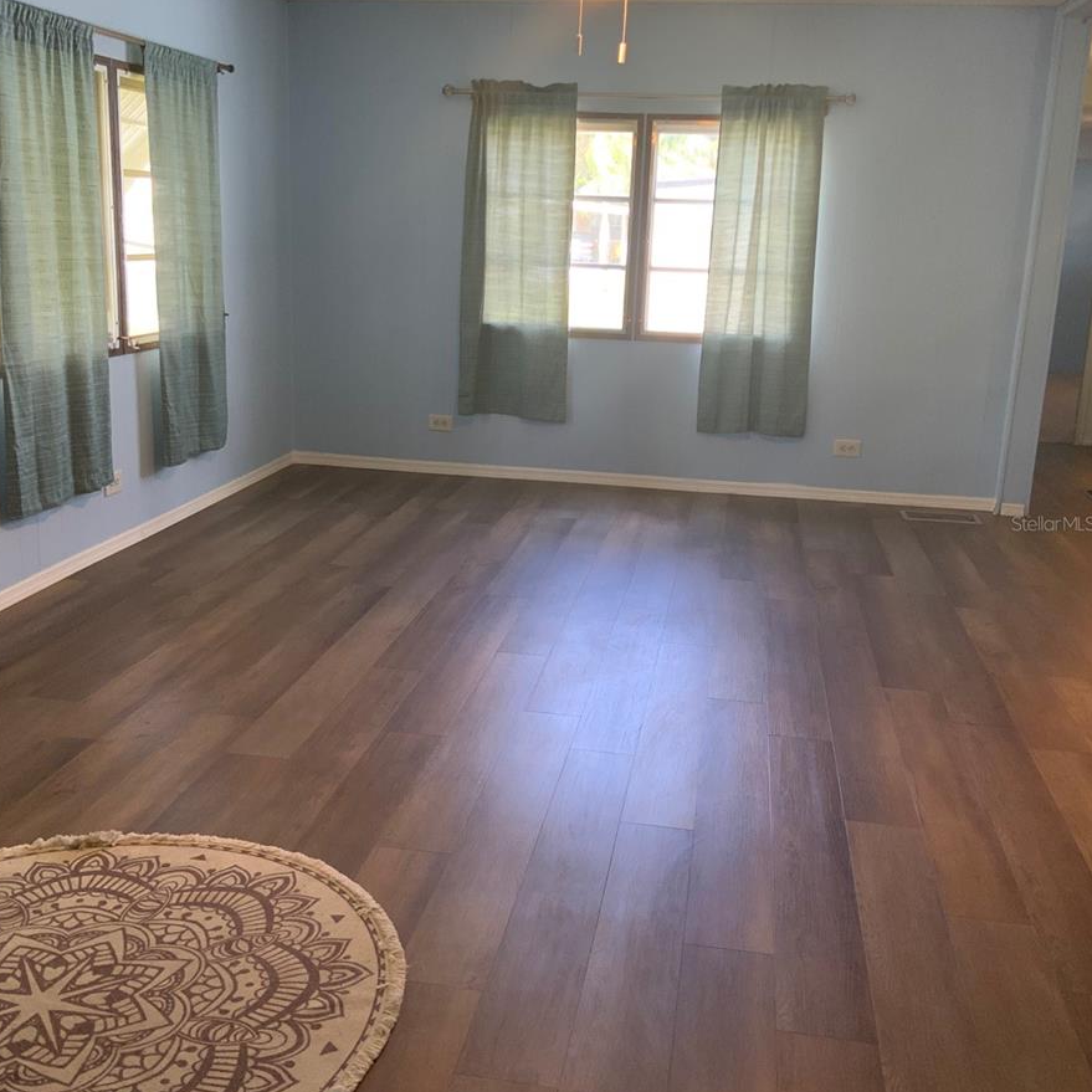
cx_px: 540
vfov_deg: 47.2
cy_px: 523
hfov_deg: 47.2
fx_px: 1249
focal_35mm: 35
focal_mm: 3
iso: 64
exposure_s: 1/60
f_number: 1.8
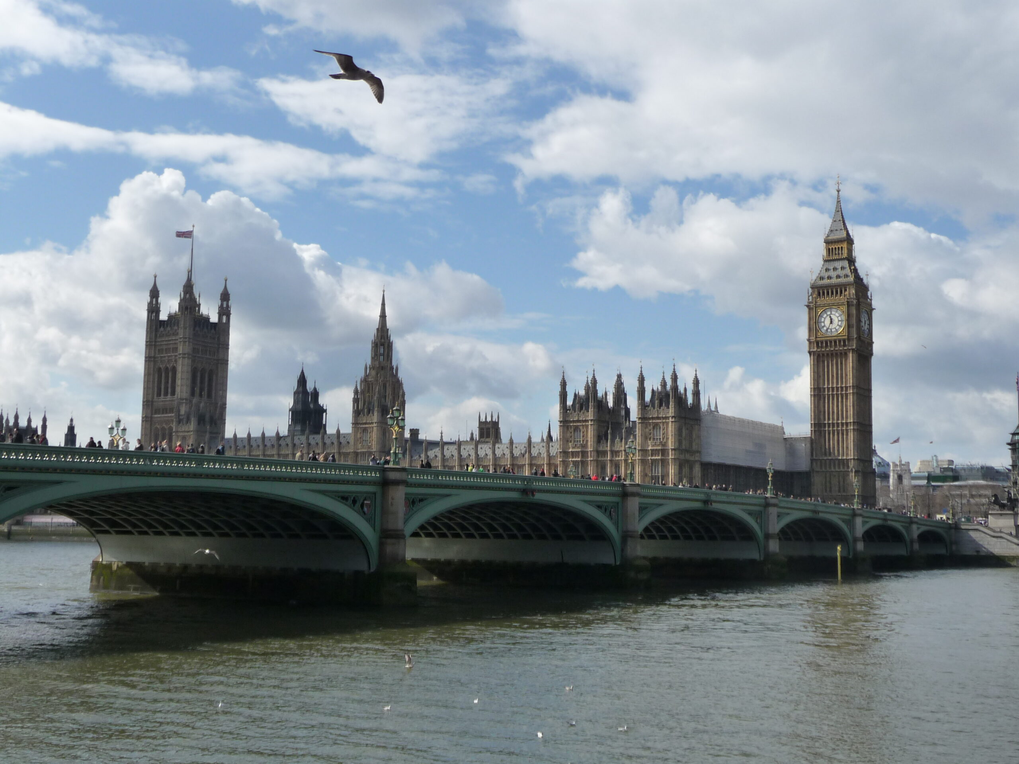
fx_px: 1266
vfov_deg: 33.6
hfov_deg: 43.9
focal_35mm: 43
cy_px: 382
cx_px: 510
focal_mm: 7.1
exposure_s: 1/1300
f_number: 4
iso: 160
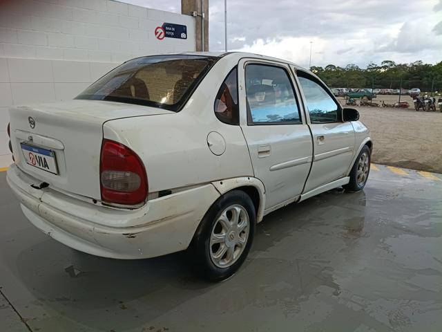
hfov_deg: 67.3
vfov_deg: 53.1
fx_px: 332
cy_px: 166
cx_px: 221
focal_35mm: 26
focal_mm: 4.81
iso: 193
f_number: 1.8
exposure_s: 1/120
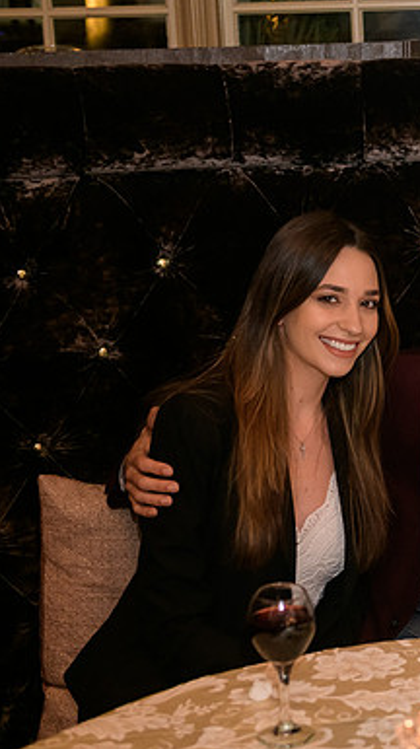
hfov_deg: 14.8
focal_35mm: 79
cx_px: 480
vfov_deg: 26.9
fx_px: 1567
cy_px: 374
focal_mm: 50
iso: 1600
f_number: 3.2
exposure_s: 1/125
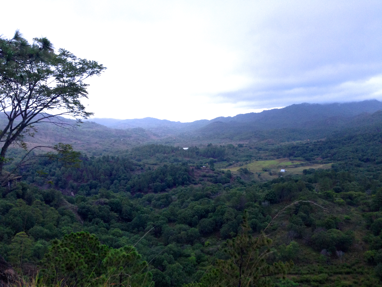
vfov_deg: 42.9
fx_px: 364
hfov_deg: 55.4
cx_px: 191
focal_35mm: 33
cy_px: 144
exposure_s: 1/20
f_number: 2.4
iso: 125
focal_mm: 4.12
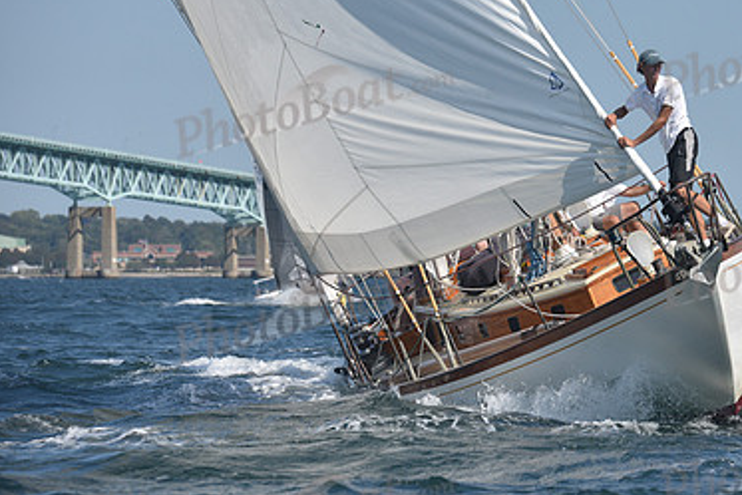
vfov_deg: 5.9
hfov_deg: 8.8
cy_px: 182
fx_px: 4804
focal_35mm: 233
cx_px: 559
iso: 250
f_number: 5.6
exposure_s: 1/1000
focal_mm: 150
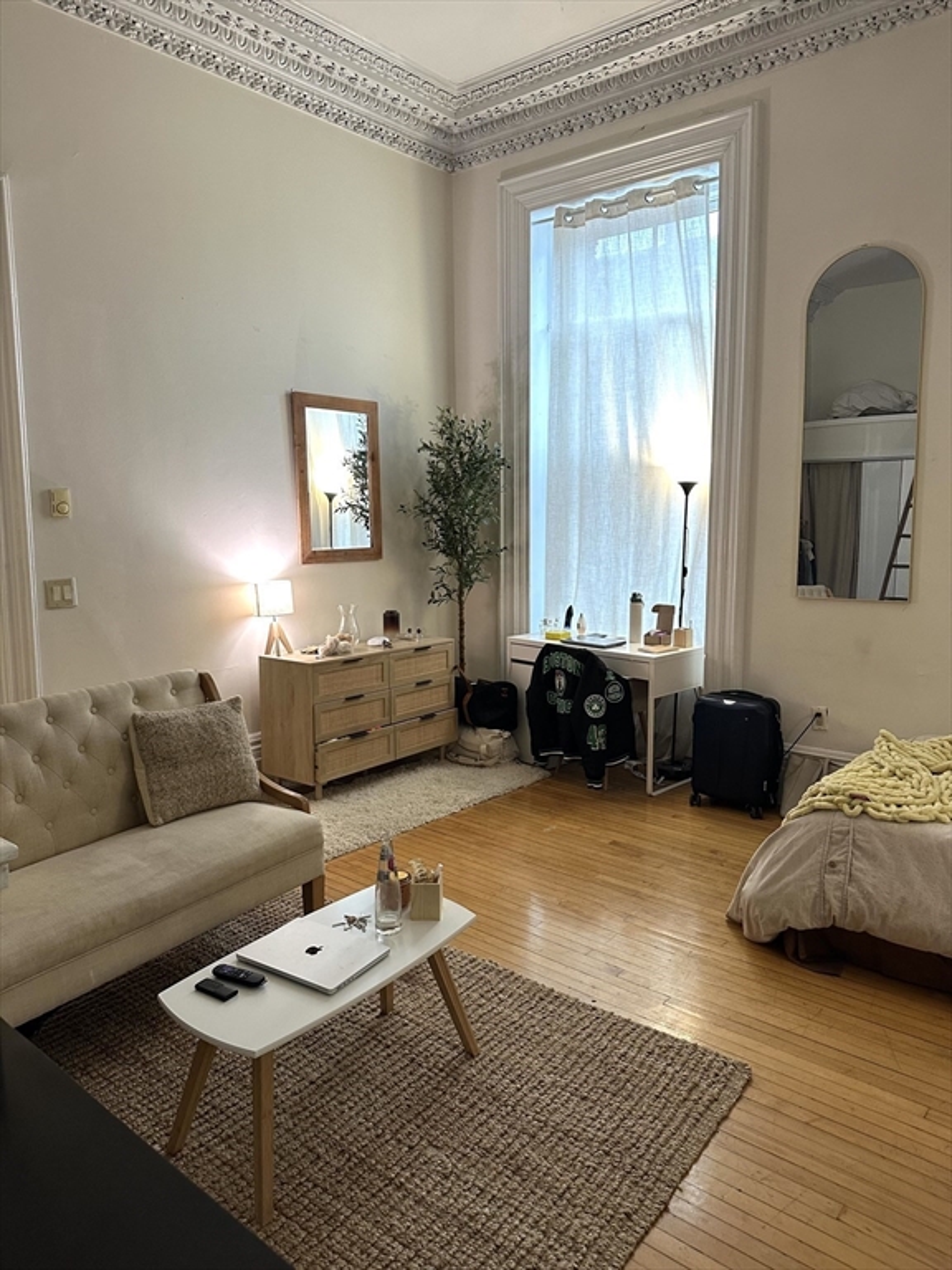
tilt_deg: -6.4
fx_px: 880
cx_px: 476
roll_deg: -0.5
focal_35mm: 24
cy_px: 635
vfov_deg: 71.6
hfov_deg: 56.8
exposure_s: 1/60
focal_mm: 6.86
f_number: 1.78
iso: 200
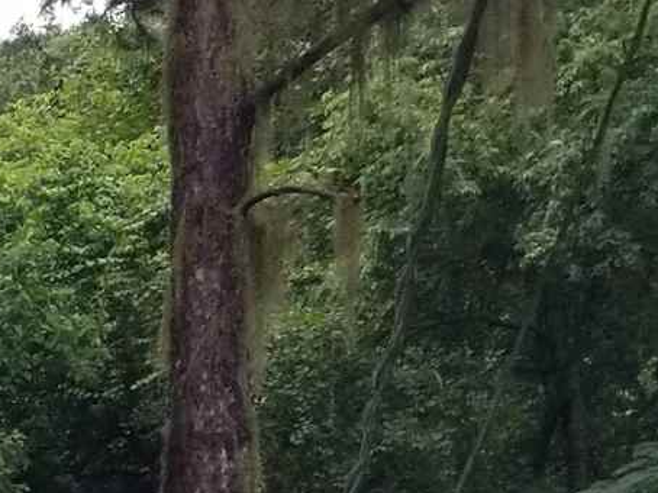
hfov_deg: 8.7
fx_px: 3344
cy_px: 1125
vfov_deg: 7.9
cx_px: -1484
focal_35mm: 176
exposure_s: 1/554
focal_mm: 4.25
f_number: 1.7
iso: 50
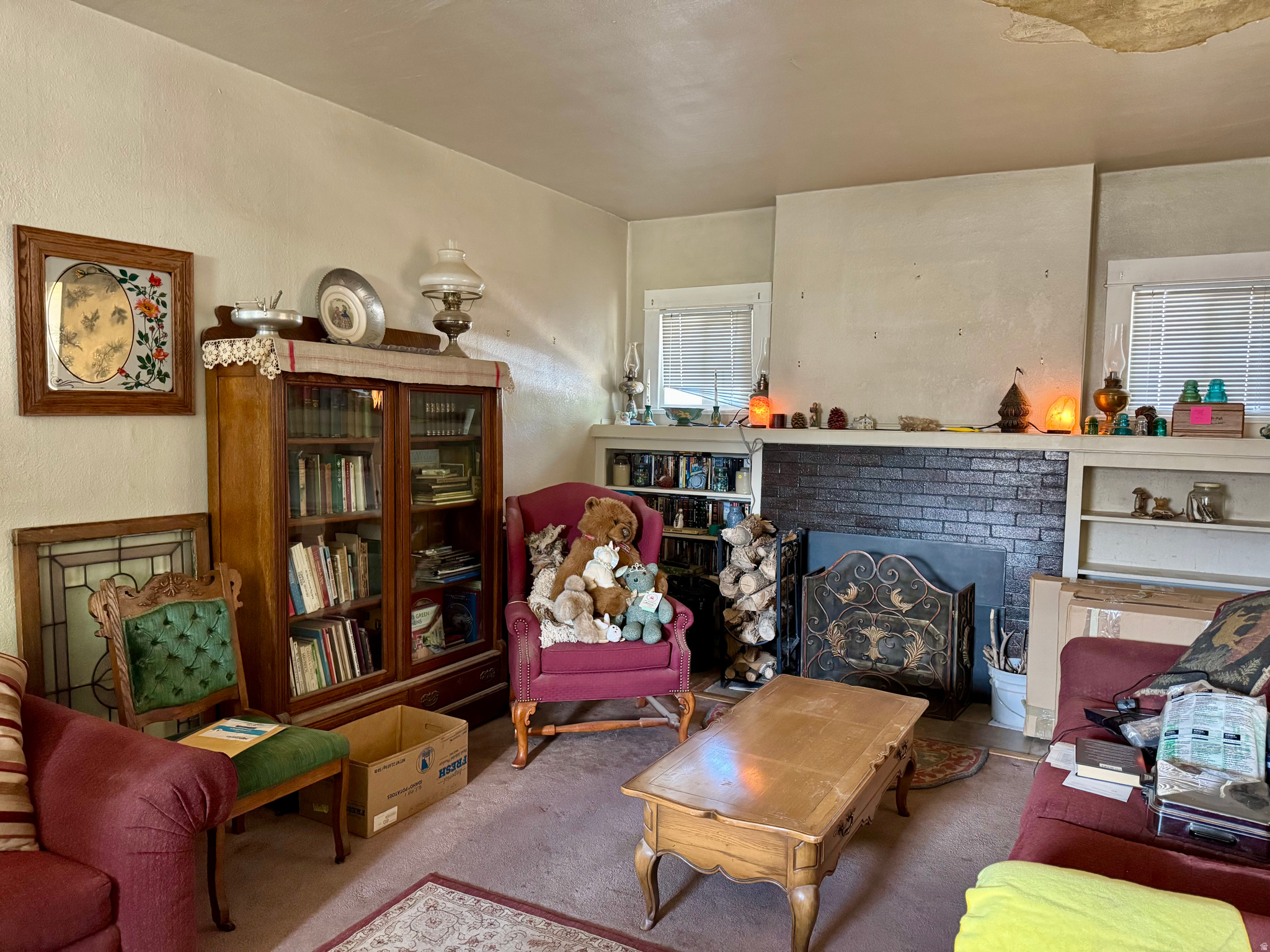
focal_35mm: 24
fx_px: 881
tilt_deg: -3.8
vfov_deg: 56.8
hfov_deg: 71.6
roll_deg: -0.5
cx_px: 635
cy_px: 476
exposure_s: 1/60
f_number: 1.78
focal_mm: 6.76
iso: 800
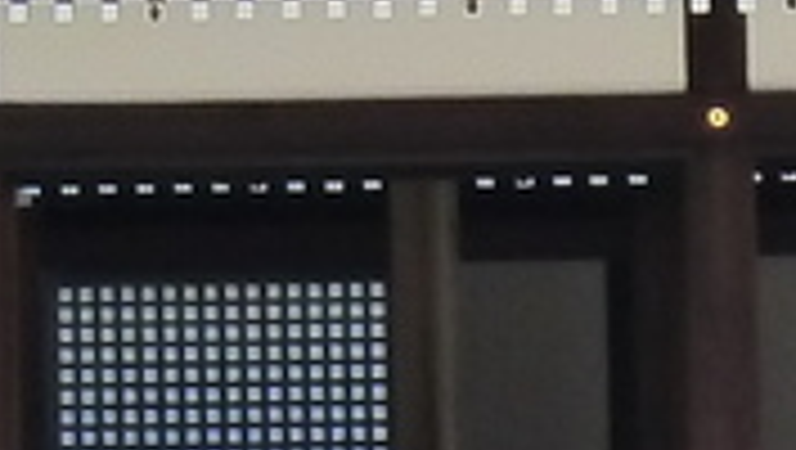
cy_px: -112
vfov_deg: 1.5
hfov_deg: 2.6
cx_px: -1201
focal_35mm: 820
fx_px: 17326
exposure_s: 1/250
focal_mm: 18.2
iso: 200
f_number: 4.4
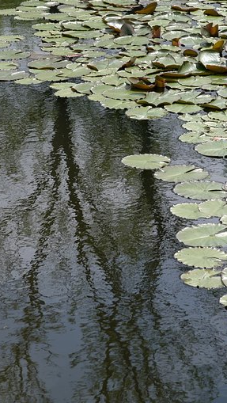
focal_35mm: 119
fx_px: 1266
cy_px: 201
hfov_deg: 10.2
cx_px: 118
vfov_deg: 18.1
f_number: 7.1
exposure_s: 1/400
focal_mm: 75
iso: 200
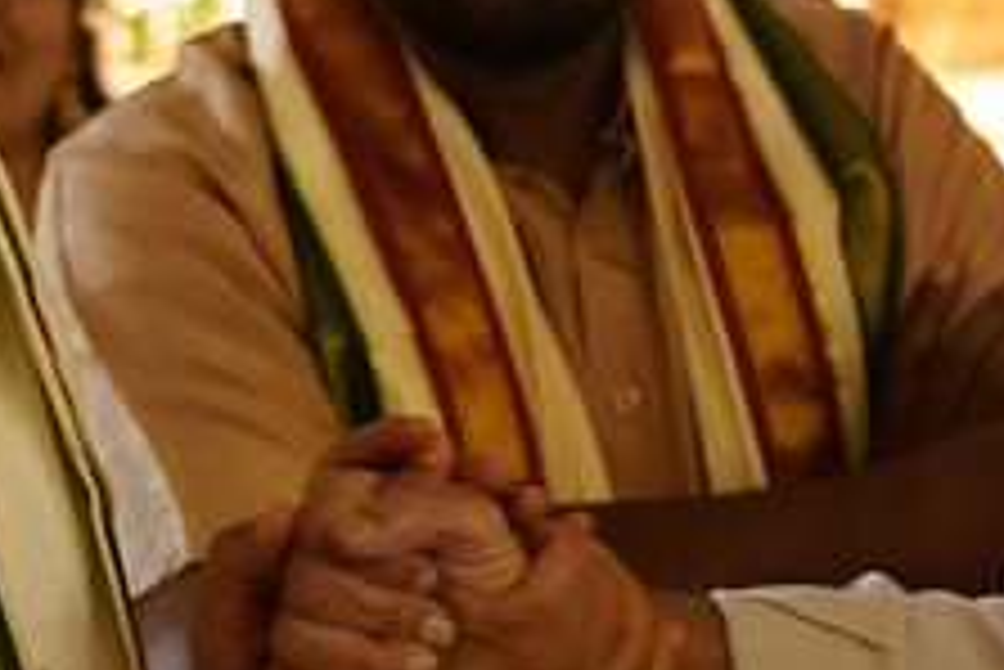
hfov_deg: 9.3
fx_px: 6083
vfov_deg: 6.3
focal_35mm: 218
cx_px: 1173
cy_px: 441
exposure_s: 1/100
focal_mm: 45
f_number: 2.8
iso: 4000
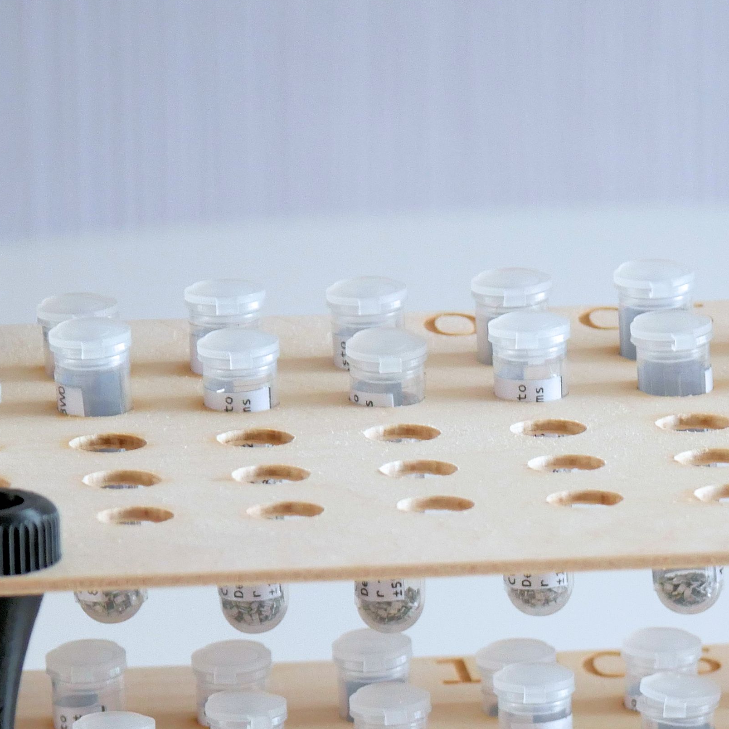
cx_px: 585
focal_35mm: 505
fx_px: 12032
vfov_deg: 3.5
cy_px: 674
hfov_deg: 3.5
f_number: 4
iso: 800
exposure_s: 1/60
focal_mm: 100
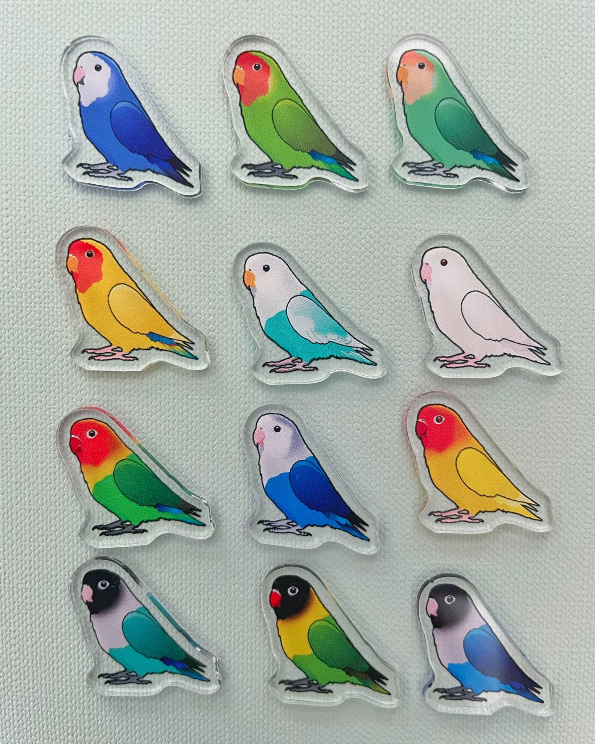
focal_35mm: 28
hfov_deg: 51.5
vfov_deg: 62.2
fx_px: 616
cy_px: 354
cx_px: 305
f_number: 1.6
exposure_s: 1/60
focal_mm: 4.2
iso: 160
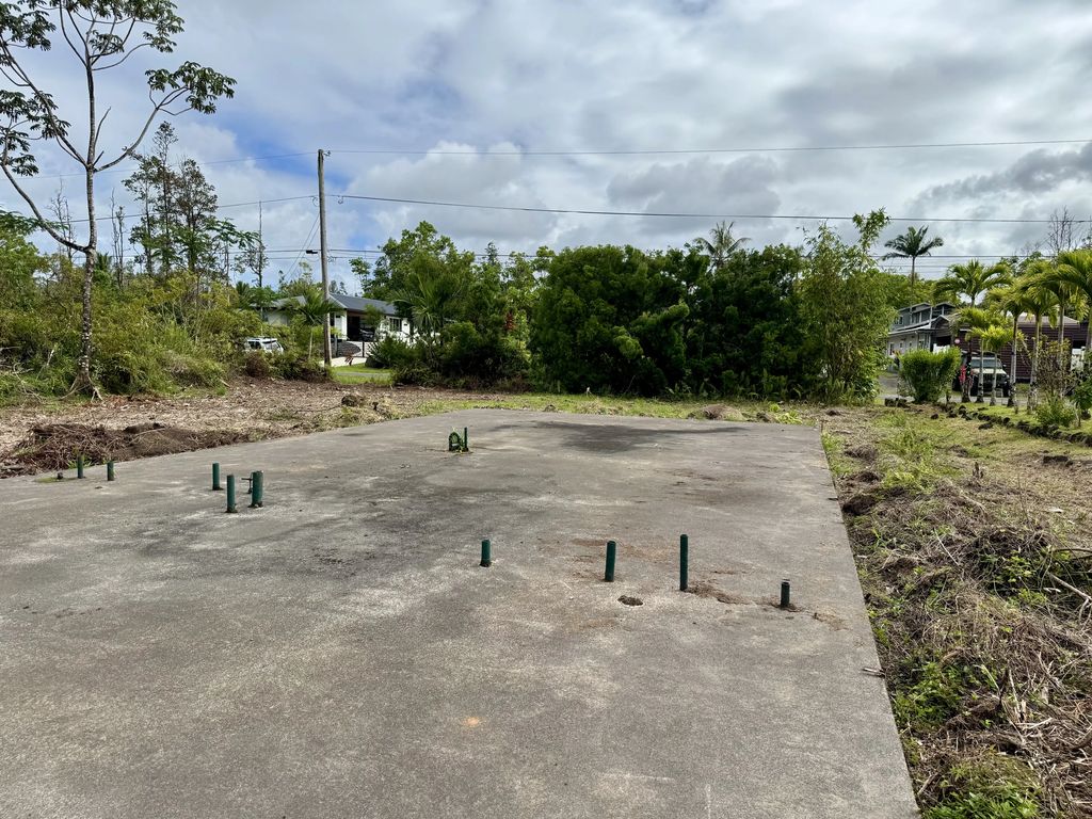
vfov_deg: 56.8
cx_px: 546
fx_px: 757
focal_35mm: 24
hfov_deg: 71.6
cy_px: 410
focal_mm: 6.76
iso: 80
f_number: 1.78
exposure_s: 1/5348
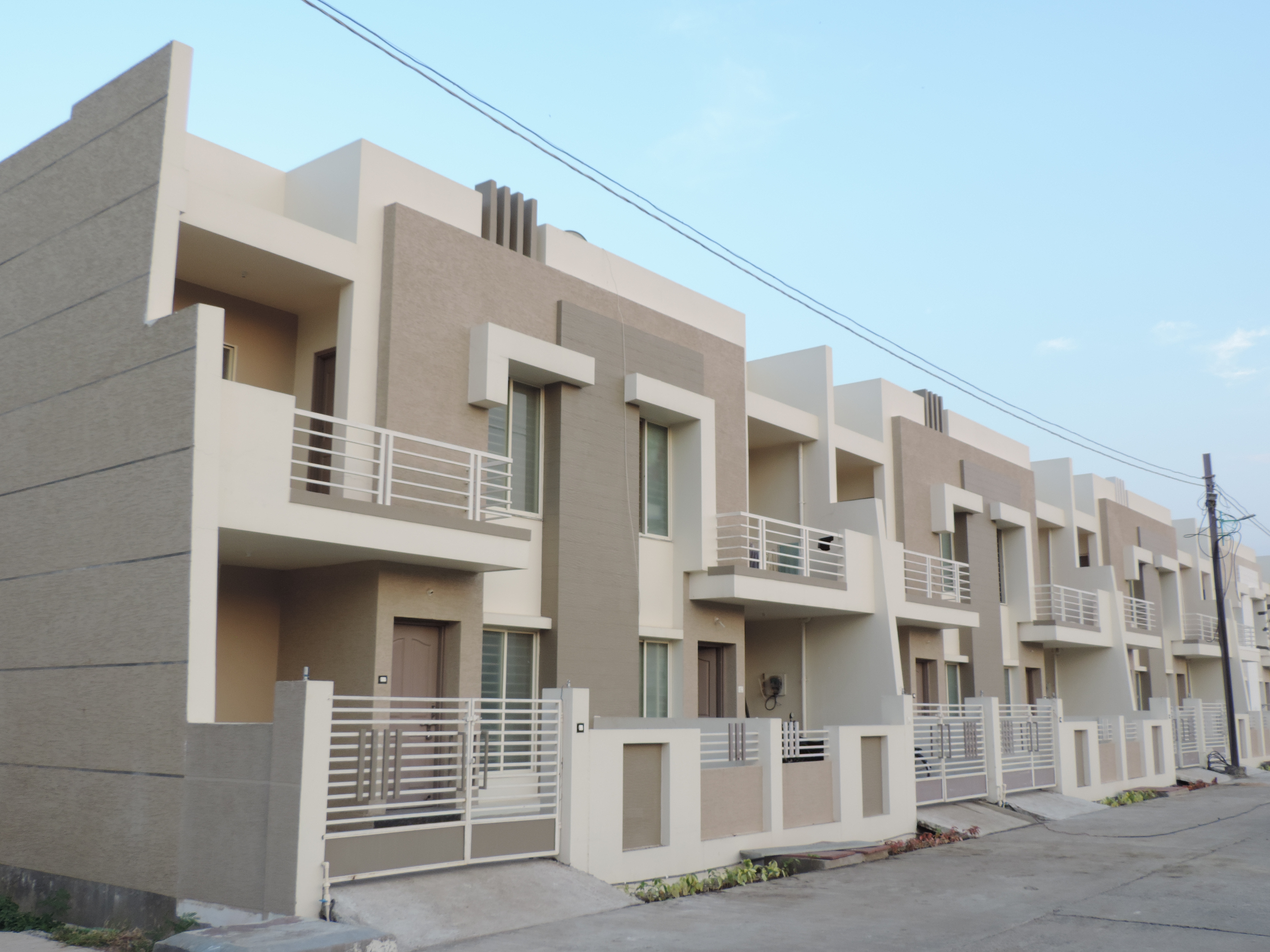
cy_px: 476
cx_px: 635
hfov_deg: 55.4
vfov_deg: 42.9
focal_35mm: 33
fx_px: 1211
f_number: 3.2
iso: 80
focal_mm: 5.8
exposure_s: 1/80
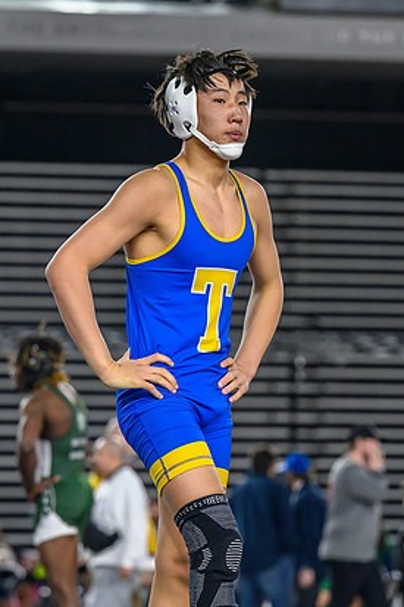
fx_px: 3706
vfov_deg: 9.4
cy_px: 300
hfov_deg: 6.2
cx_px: 160
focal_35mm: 220
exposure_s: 1/800
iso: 2000
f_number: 2.8
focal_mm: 101
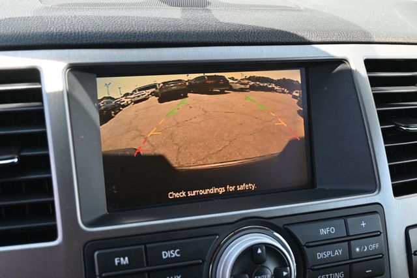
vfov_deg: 27.6
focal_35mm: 49
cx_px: 208
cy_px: 139
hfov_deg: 40.6
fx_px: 564
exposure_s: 1/125
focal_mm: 32.5
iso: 500
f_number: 5
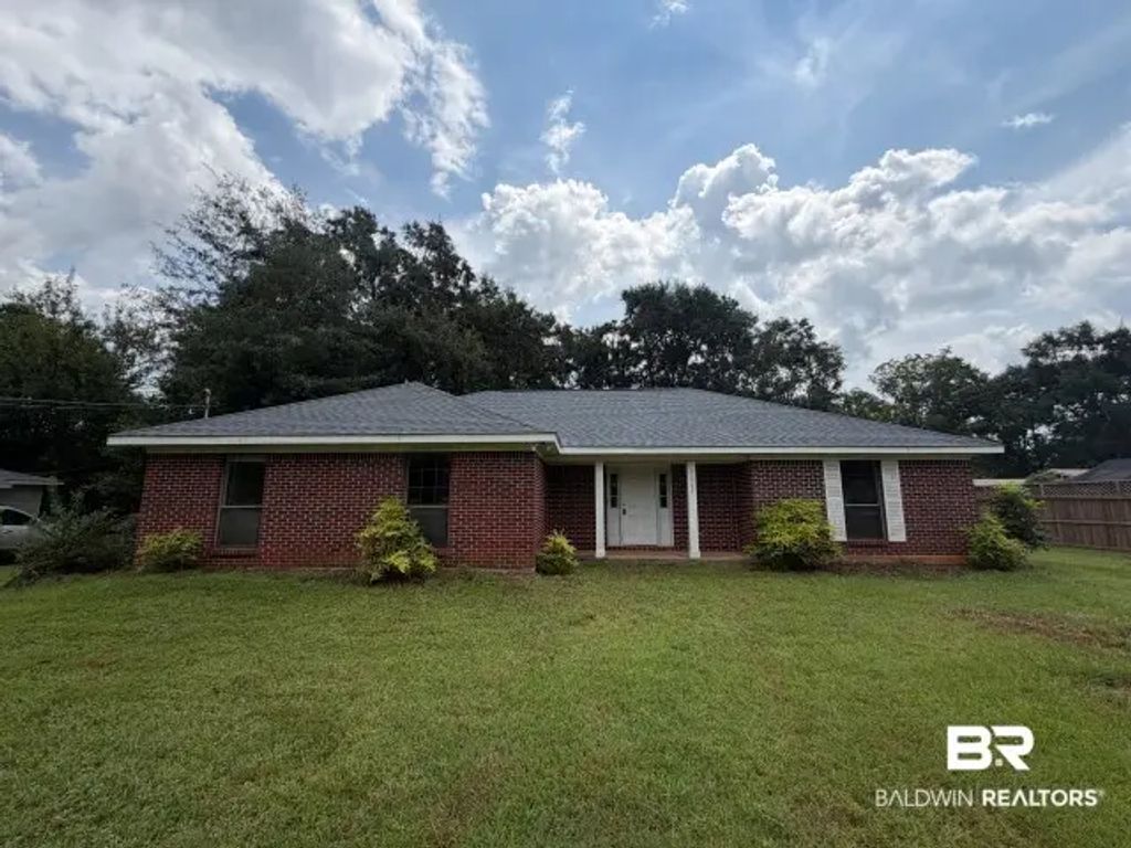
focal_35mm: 14
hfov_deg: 102.1
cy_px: 424
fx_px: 457
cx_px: 566
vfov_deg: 85.7
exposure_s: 1/1312
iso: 20
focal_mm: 2.22
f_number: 2.2
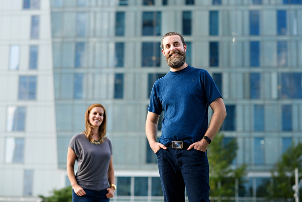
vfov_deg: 16.1
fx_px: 713
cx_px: 151
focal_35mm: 85
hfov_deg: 23.9
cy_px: 101
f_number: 2.8
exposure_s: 1/500
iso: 100
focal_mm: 85
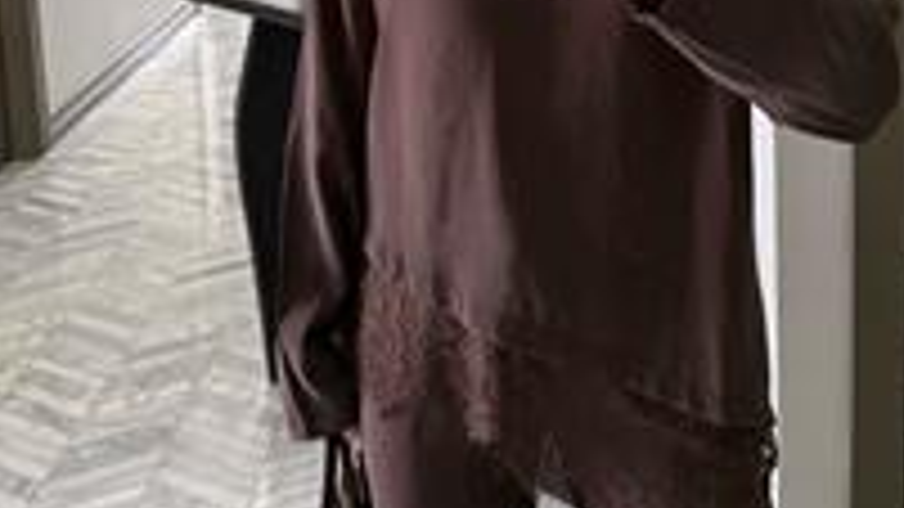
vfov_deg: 21.7
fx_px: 1246
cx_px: 526
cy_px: -72
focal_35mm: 52
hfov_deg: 39.8
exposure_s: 1/60
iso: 320
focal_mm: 6.76
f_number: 1.78
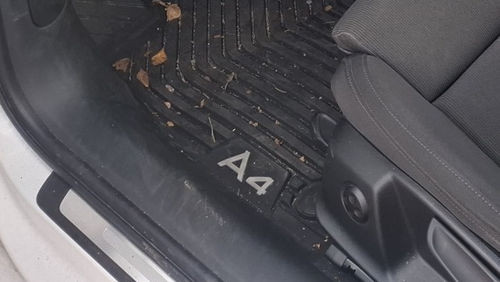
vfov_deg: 16.0
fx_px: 875
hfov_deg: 28.3
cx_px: 582
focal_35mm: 66
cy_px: -200
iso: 50
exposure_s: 1/151
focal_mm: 5.54
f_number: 1.8
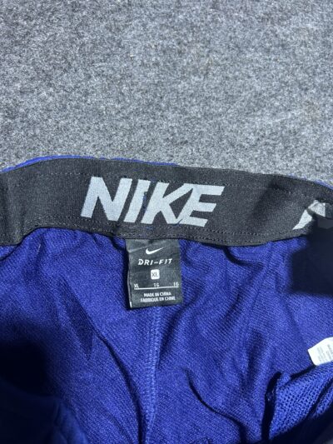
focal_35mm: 26
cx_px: 166
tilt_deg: -47.4
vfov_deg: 67.3
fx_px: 333
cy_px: 222
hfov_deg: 53.1
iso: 200
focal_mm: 5.7
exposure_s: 1/50
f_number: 1.5
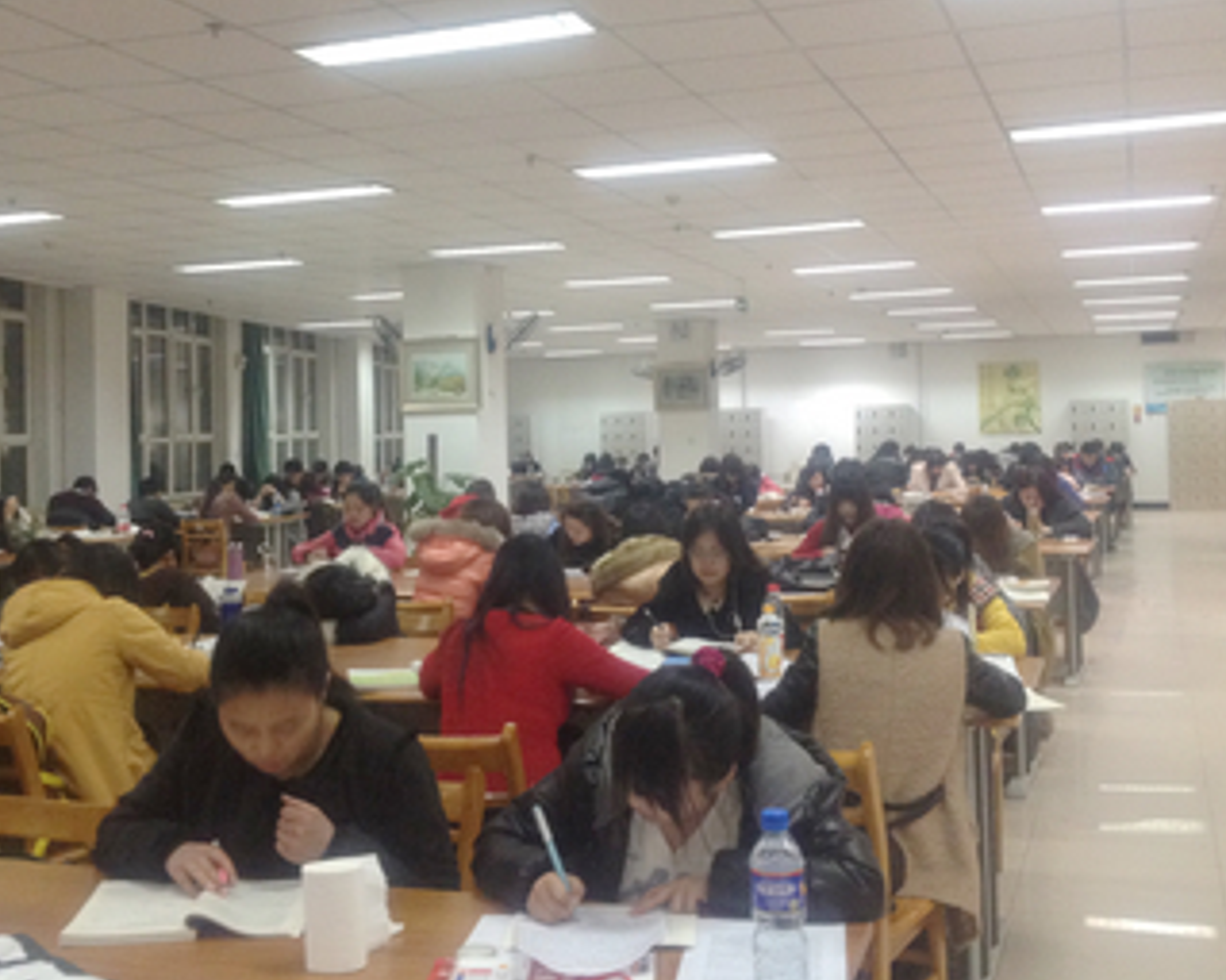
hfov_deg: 41.2
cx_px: 611
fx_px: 1632
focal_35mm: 45
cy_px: 398
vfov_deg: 33.3
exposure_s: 1/20
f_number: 2.4
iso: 250
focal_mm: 4.28
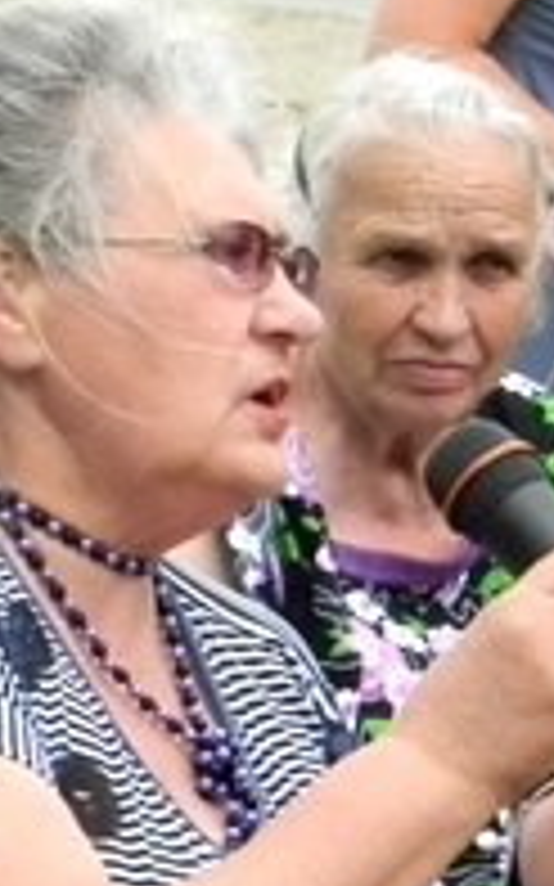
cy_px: 720
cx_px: 572
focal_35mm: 362
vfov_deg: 5.8
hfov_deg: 3.6
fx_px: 8751
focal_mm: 19
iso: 99
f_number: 4.7
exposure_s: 1/59.6
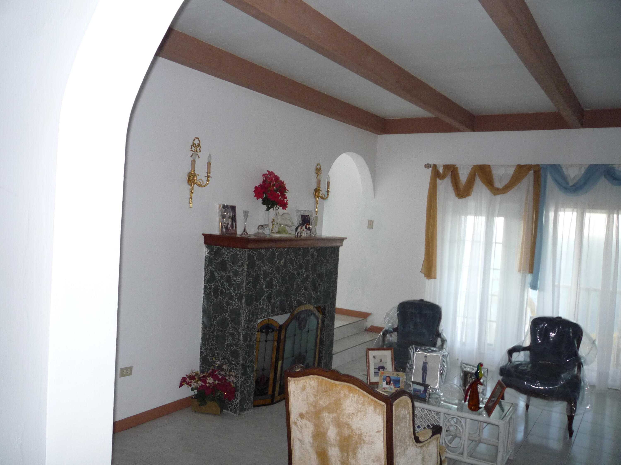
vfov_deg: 46.8
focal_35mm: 30
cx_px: 310
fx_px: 538
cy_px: 232
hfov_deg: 60.0
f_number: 3.3
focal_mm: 5.2
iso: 160
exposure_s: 1/30
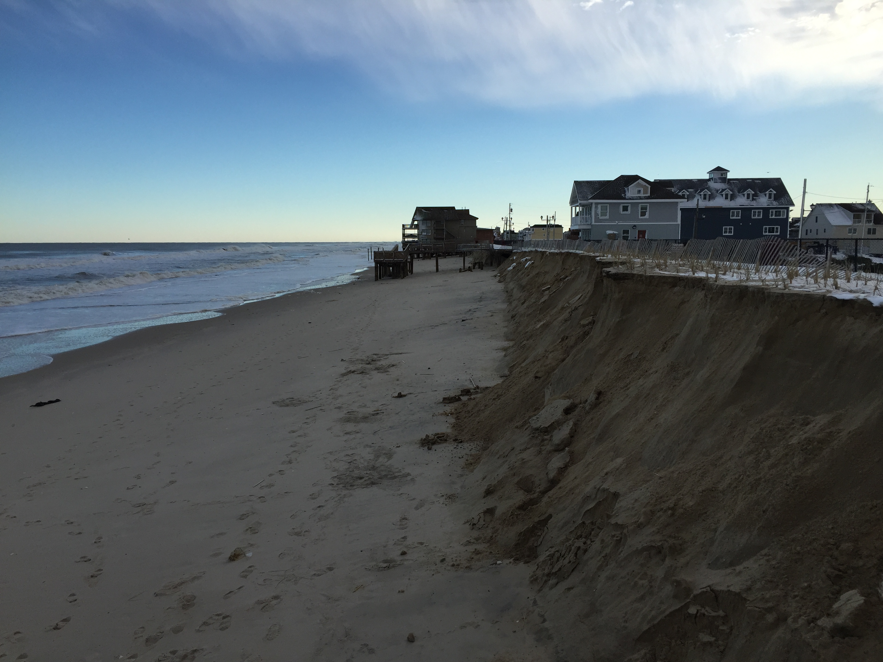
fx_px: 740
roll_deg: +1.7
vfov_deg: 48.2
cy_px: 331
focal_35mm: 29
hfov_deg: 61.7
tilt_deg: -6.9
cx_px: 442
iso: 32
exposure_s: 1/1721
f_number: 2.2
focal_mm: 4.15
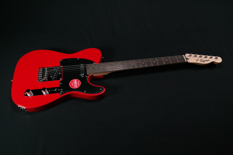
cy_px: 78
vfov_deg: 45.0
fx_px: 188
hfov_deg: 63.7
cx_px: 116
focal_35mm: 29
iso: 1600
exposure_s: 1/160
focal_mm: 19
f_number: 6.3
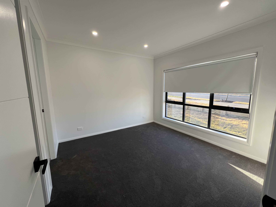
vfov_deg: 89.9
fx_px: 104
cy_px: 104
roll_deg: +1.0
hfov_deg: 106.2
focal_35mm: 13
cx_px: 138
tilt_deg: -7.6
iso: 32
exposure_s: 1/103
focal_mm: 1.57
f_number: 1.8
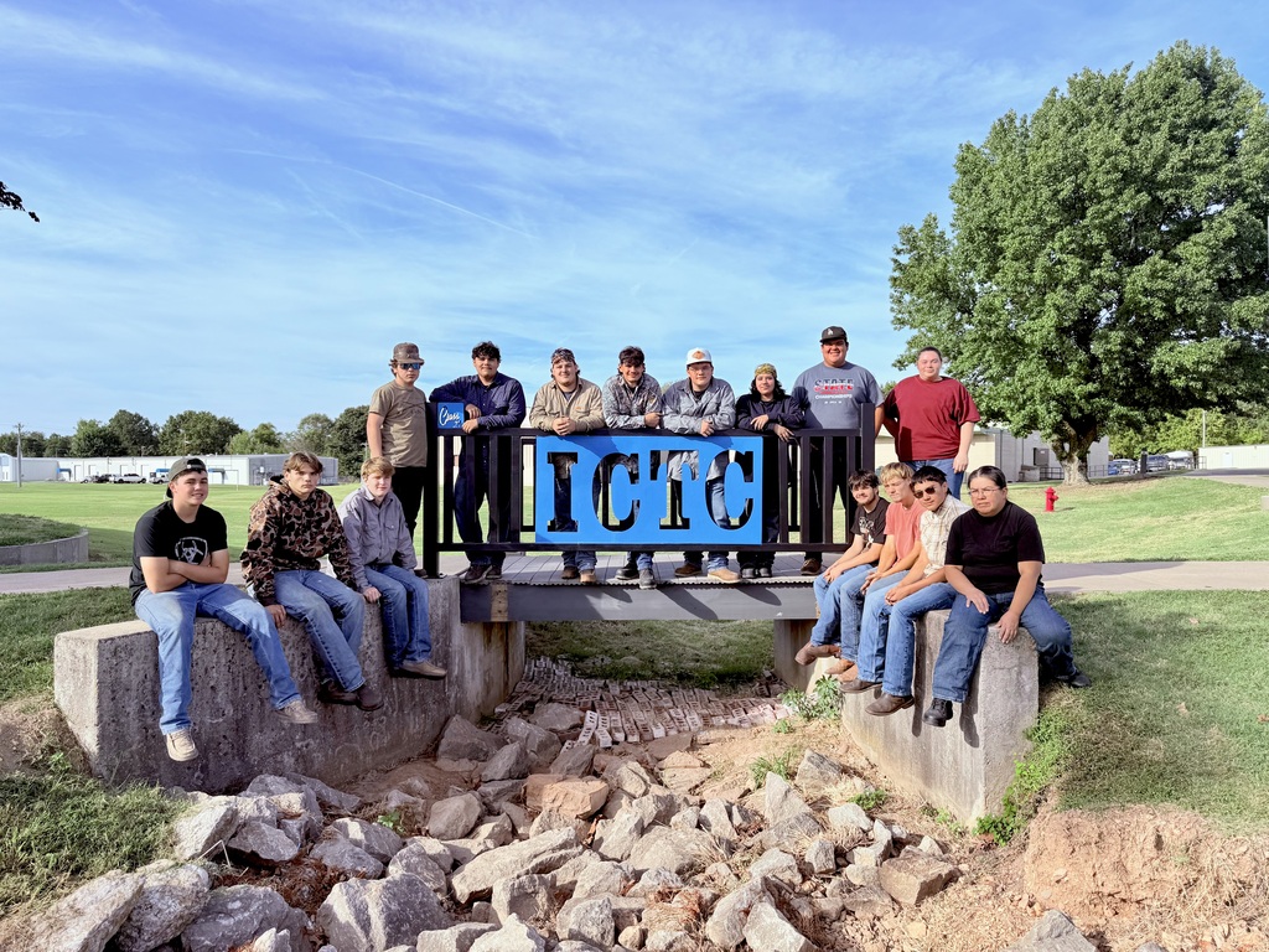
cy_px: 476
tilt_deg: -0.2
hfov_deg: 71.6
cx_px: 634
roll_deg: -0.1
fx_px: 880
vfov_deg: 56.8
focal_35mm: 24
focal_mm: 6.76
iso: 80
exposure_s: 1/3584
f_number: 1.78
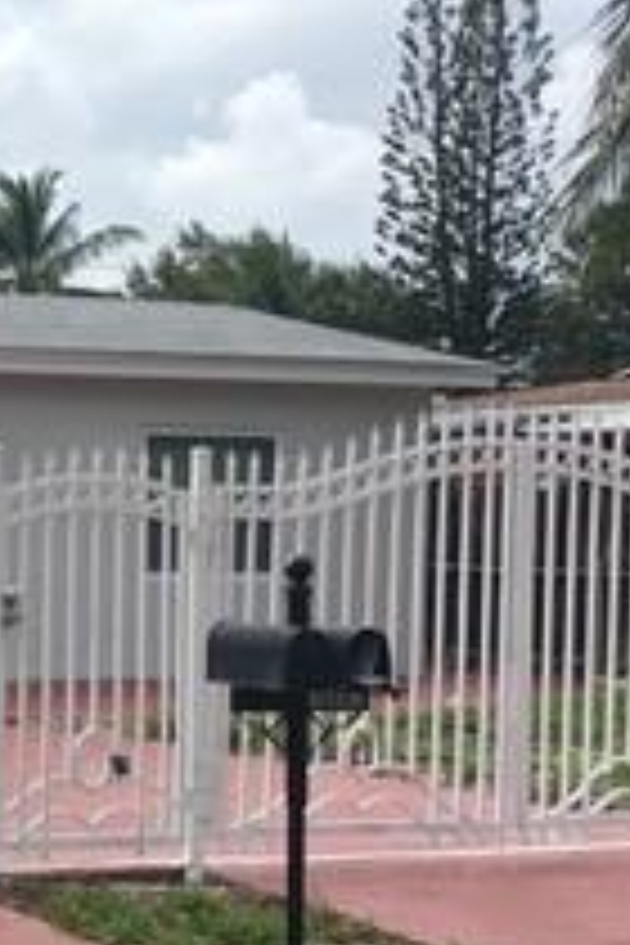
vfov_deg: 22.1
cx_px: -202
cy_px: 603
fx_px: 2415
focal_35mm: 92
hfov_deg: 14.2
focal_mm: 4.15
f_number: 2.2
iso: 25
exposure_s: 1/1304
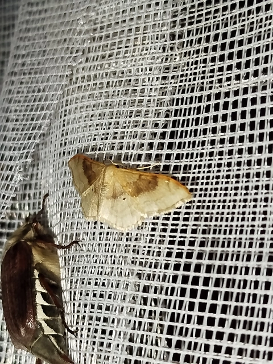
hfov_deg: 18.7
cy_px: 182
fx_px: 831
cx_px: 136
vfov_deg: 24.7
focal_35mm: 79
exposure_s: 1/50
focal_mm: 5.31
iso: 160
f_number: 1.7
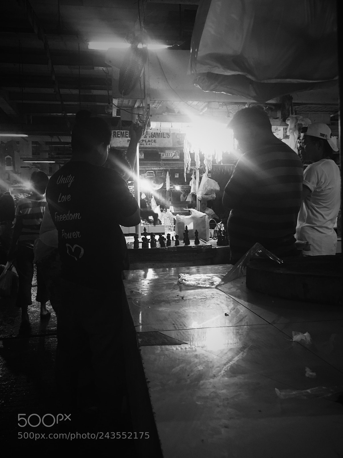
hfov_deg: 48.2
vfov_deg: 61.7
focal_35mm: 29
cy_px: 229
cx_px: 172
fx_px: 383
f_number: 2.2
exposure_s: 1/30
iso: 160
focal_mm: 4.15
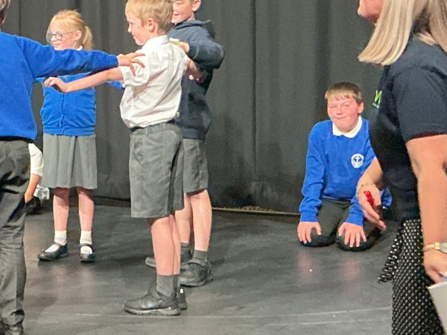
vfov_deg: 14.2
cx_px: -64
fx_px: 1343
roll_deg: +1.3
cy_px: 103
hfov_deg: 18.1
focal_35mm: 104
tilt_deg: -6.0
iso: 200
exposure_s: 1/50
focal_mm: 3
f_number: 1.8
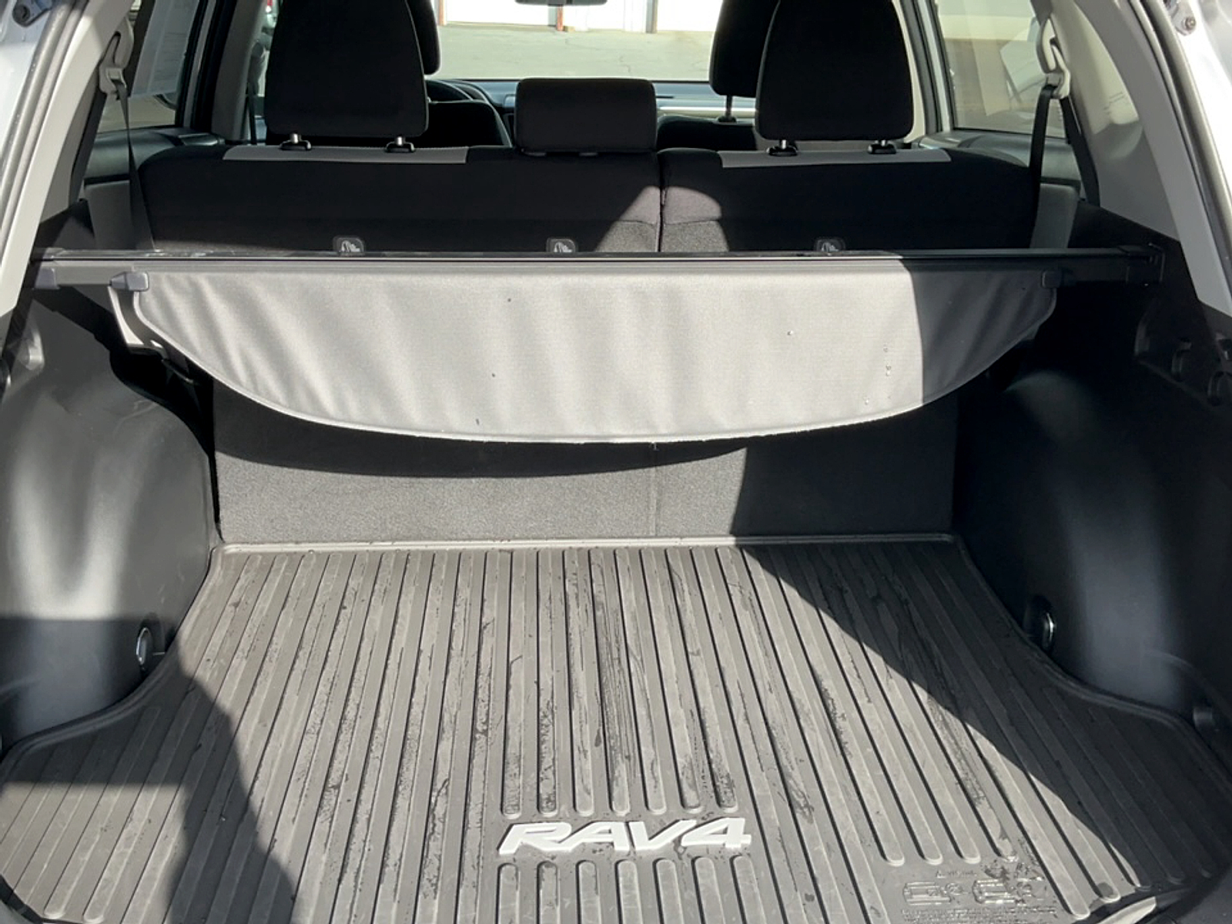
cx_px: 616
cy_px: 462
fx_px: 1068
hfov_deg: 60.0
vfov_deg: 46.8
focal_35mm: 30
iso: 25
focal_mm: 3
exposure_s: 1/307
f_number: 1.8
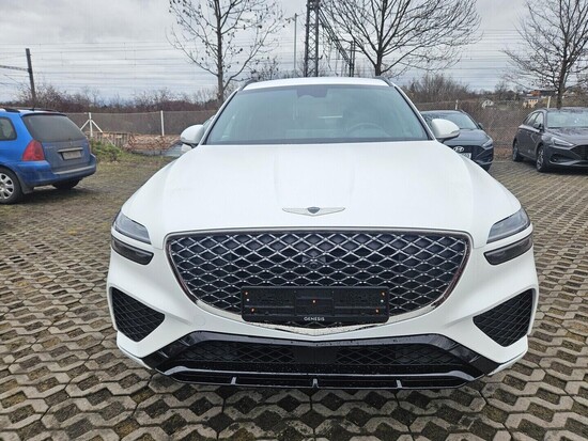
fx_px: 391
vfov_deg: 58.9
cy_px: 220
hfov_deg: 73.9
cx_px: 294
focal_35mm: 23
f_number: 1.8
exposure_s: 1/1123
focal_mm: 5.4
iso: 40
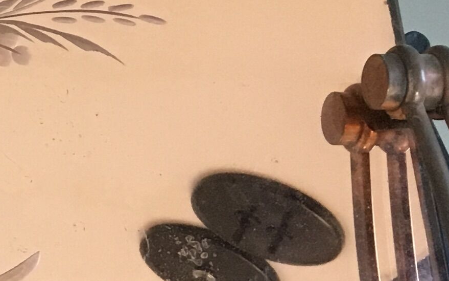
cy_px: 77
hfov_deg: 13.0
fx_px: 1725
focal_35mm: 141
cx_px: -437
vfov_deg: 9.3
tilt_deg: -66.7
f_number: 2.2
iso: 160
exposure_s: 1/33
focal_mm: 4.15
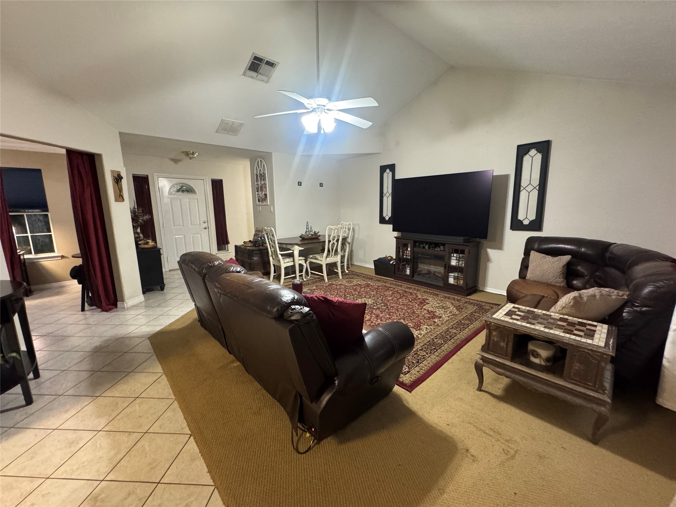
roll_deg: +0.3
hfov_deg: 102.1
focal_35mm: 14
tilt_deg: -10.0
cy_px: 254
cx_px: 338
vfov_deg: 85.7
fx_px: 273
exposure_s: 1/60
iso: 800
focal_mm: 2.22
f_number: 2.2
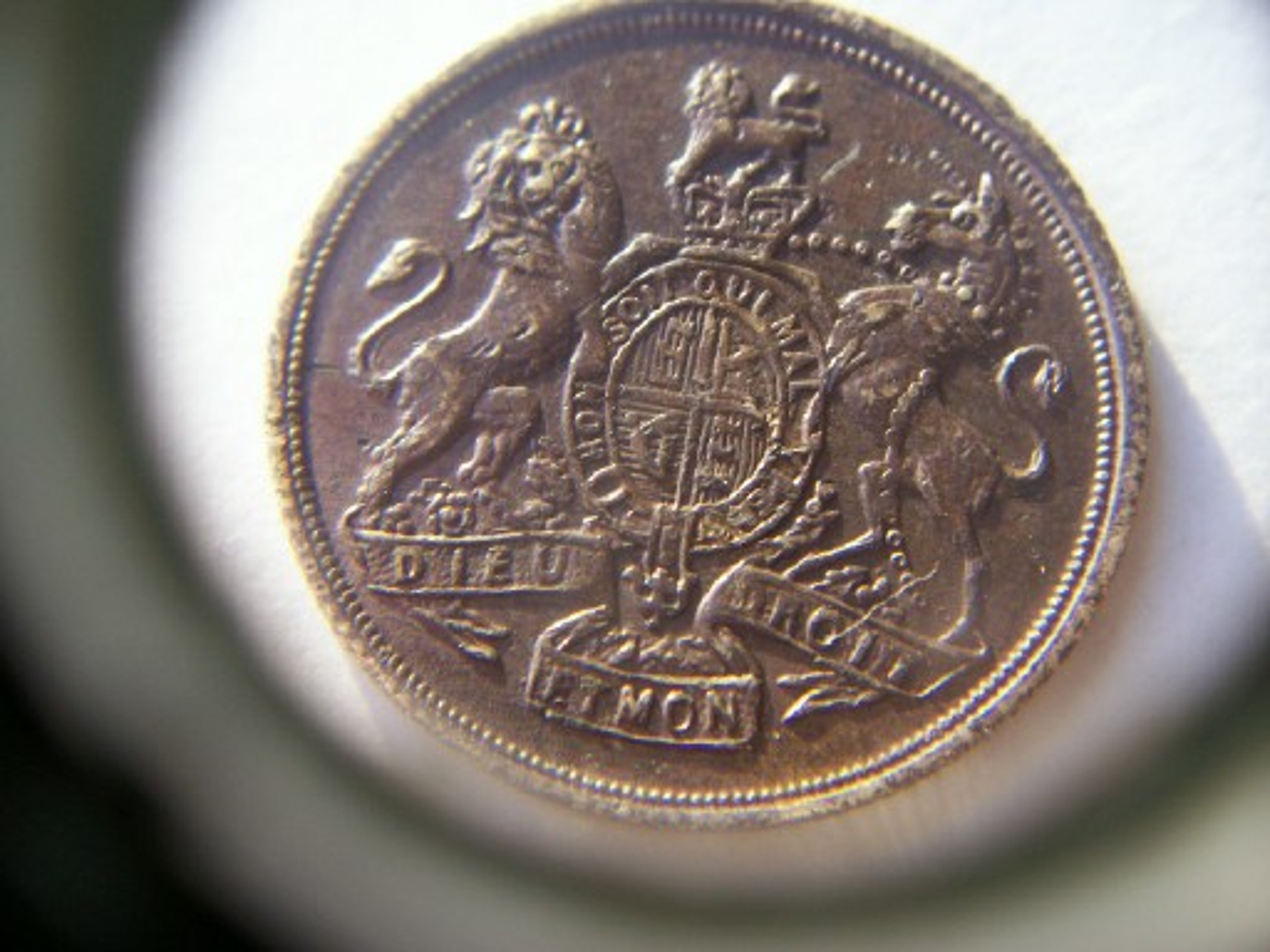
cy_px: 476
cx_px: 635
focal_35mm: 34
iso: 80
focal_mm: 5.6
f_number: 2.7
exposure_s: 1/66.6
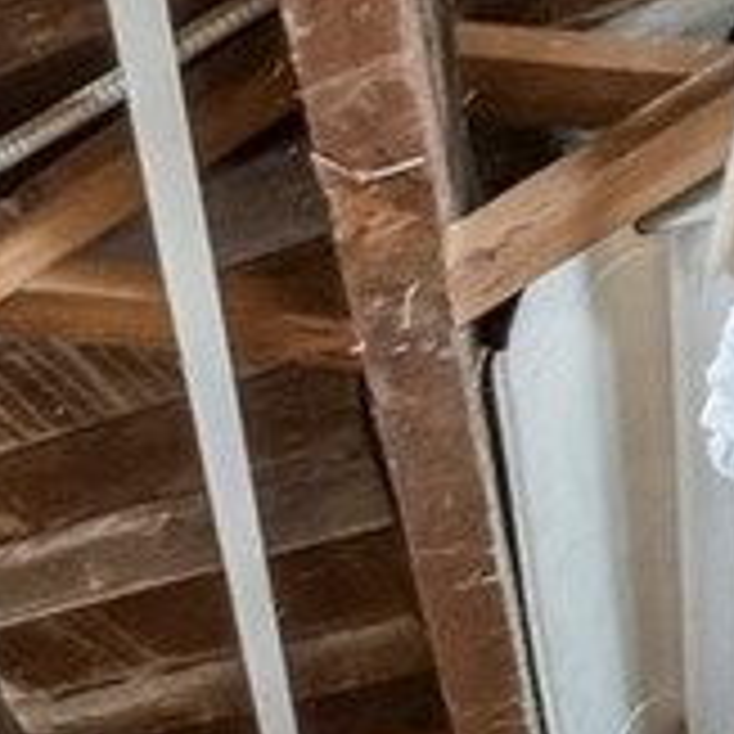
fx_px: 3191
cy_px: 1885
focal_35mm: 133
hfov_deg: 9.1
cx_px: -1767
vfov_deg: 10.7
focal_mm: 10
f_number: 9
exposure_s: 1.6
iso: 250
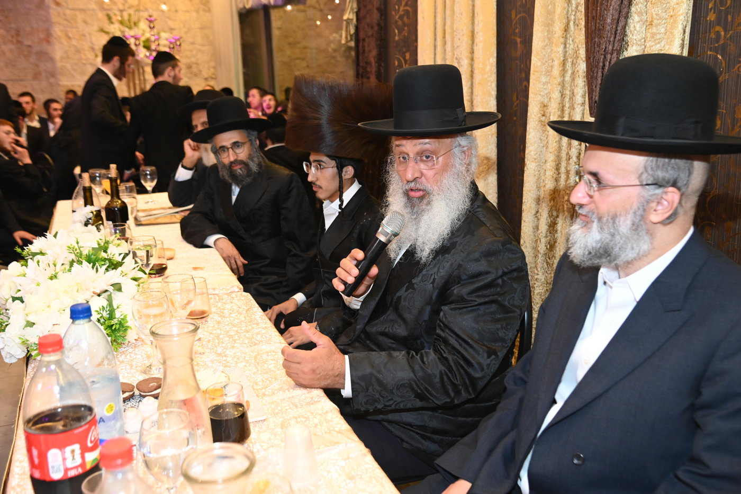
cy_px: 247
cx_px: 370
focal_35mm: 35
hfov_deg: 54.4
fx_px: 720
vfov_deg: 37.8
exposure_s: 1/200
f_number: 5
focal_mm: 35
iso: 3200
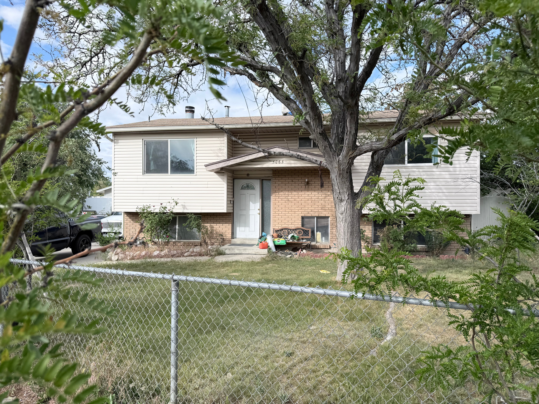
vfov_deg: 56.8
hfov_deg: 71.6
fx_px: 374
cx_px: 270
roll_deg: -0.1
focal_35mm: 24
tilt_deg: +1.5
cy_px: 202
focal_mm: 6.76
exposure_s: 1/2299
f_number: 1.78
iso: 80
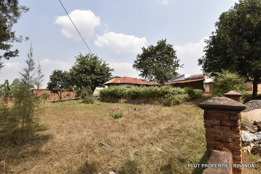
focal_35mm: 15
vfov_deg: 77.4
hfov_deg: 100.3
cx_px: 130
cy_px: 87
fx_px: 109
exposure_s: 1/500
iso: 250
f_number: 8
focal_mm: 10
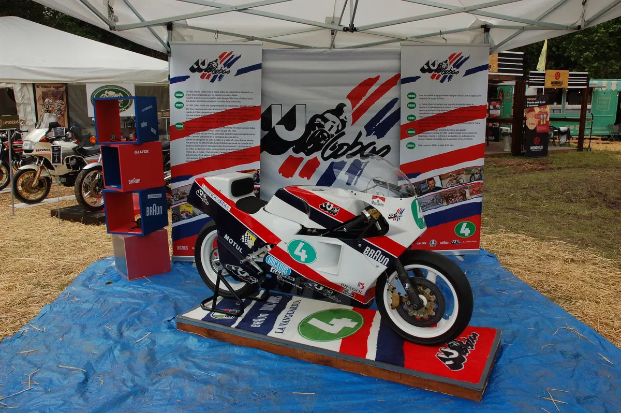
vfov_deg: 47.9
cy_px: 206
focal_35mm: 27
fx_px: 465
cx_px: 310
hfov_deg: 67.4
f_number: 10
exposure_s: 1/400
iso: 400
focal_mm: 18
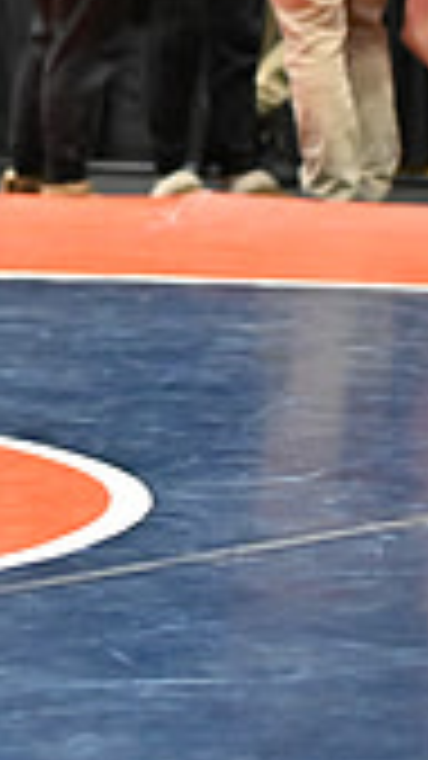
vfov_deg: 8.5
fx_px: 5067
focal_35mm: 251
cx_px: -788
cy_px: -29
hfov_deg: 4.7
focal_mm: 70
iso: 6400
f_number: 2.8
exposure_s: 1/1000
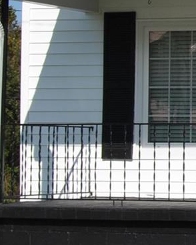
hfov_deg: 7.7
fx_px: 1311
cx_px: 526
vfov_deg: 10.7
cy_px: 81
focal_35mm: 181
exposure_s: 1/320
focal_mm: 23
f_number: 9
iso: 100
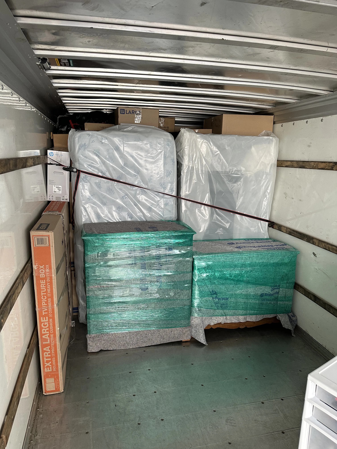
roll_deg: -2.1
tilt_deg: -15.1
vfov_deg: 71.6
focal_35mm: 24
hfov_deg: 56.8
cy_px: 224
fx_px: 312
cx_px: 168
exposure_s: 1/96
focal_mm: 6.86
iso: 250
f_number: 1.78
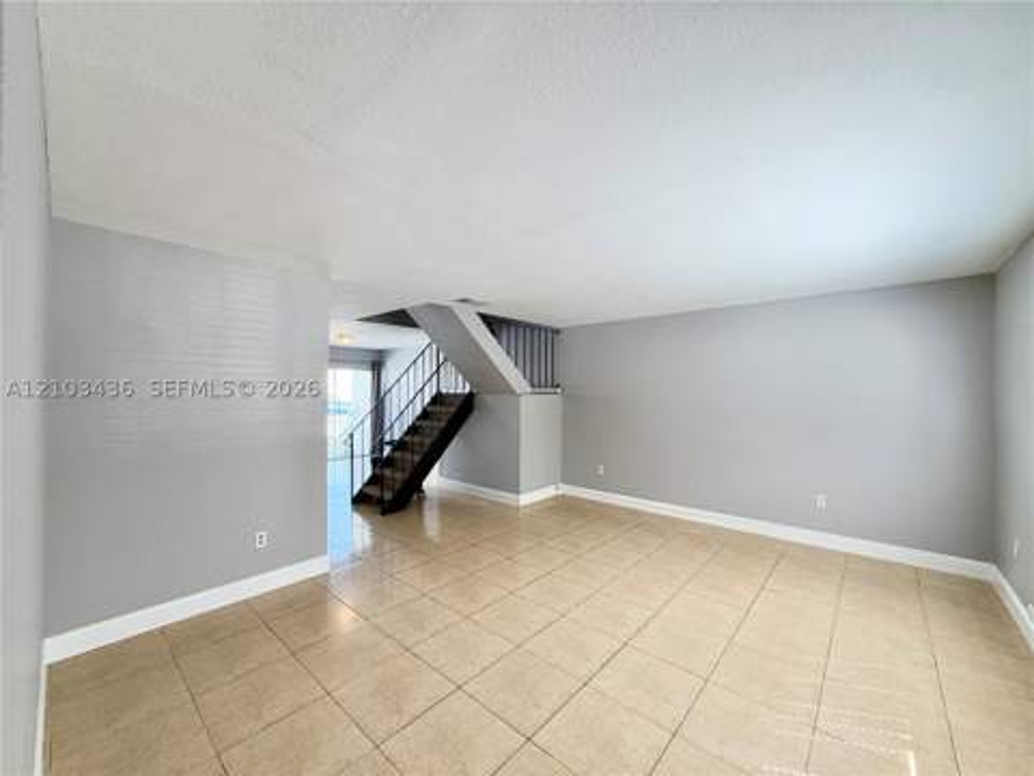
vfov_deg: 85.7
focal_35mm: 14
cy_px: 388
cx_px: 517
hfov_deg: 102.1
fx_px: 418
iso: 200
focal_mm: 2.22
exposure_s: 1/120
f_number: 2.2
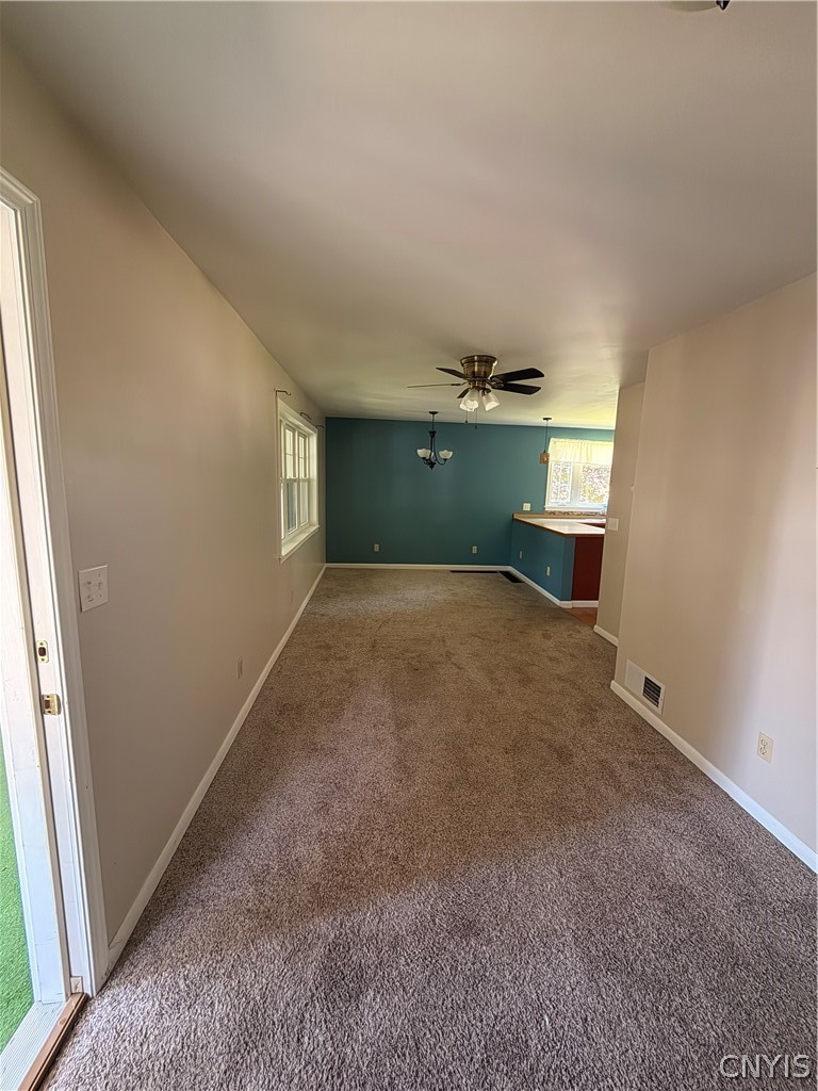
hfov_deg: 85.7
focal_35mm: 14
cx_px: 409
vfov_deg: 102.1
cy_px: 546
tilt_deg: -8.5
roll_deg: -0.8
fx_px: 441
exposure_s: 1/40
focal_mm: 2.22
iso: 640
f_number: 2.2
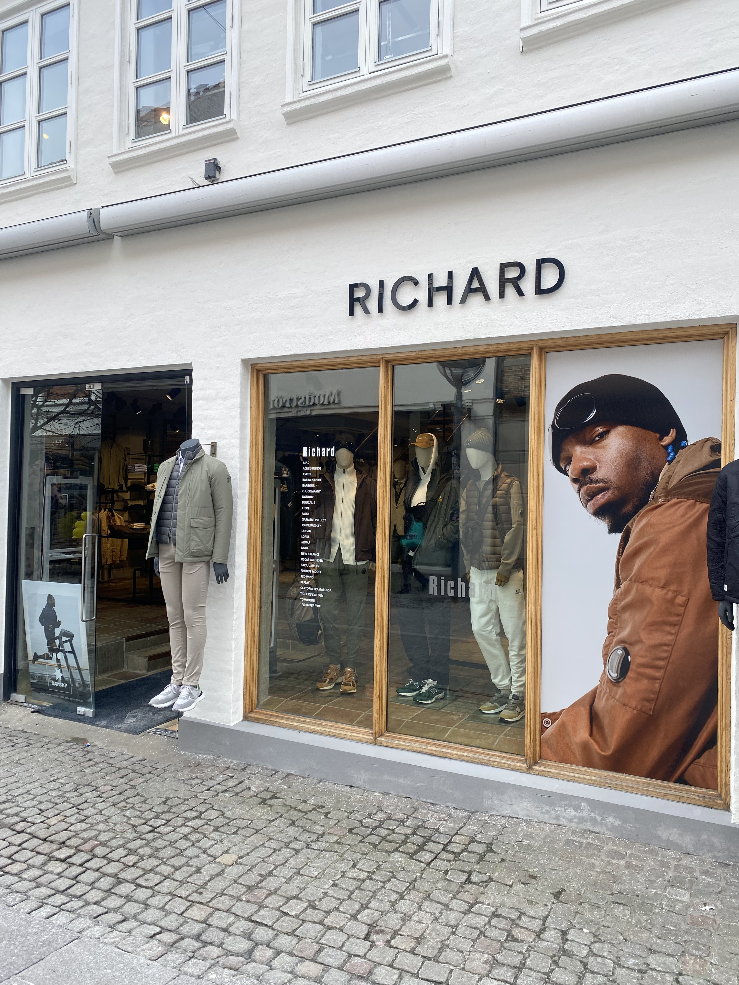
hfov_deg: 53.1
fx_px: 740
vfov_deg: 67.3
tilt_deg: +1.5
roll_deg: -1.6
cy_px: 492
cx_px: 370
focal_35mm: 26
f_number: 1.8
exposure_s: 1/852
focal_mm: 4.25
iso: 32
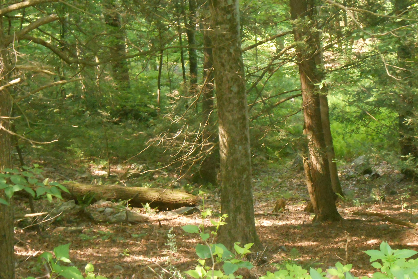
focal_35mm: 79
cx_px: 237
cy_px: 120
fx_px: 917
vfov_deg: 17.3
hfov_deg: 25.6
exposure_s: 1/60
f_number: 5.6
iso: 640
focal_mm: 11.3
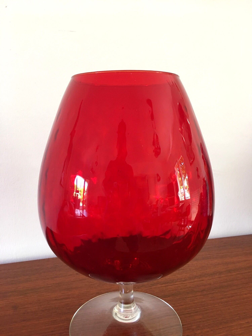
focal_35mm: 29
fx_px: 281
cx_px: 126
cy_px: 168
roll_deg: +2.0
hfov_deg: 48.2
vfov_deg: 61.7
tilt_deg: -11.1
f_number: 2.2
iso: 160
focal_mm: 4.15
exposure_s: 1/33
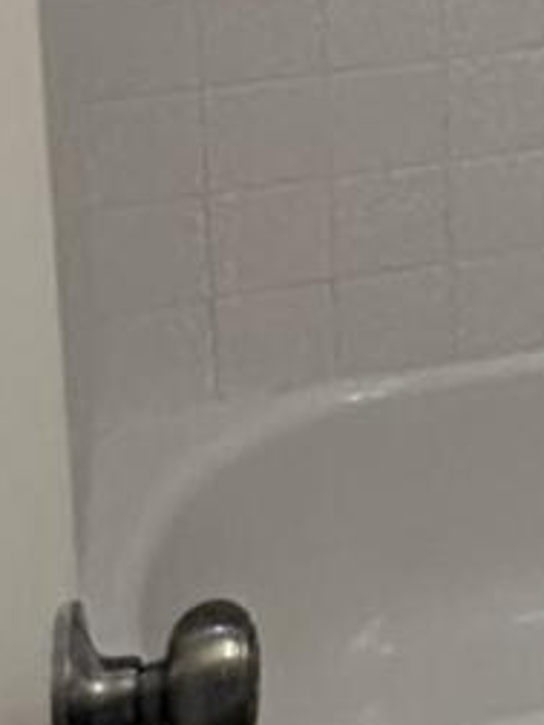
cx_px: 1410
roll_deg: -1.8
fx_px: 2326
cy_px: -383
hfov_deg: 10.8
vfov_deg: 16.1
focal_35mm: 111
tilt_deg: -9.3
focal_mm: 2.22
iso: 200
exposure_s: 1/120
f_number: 2.2
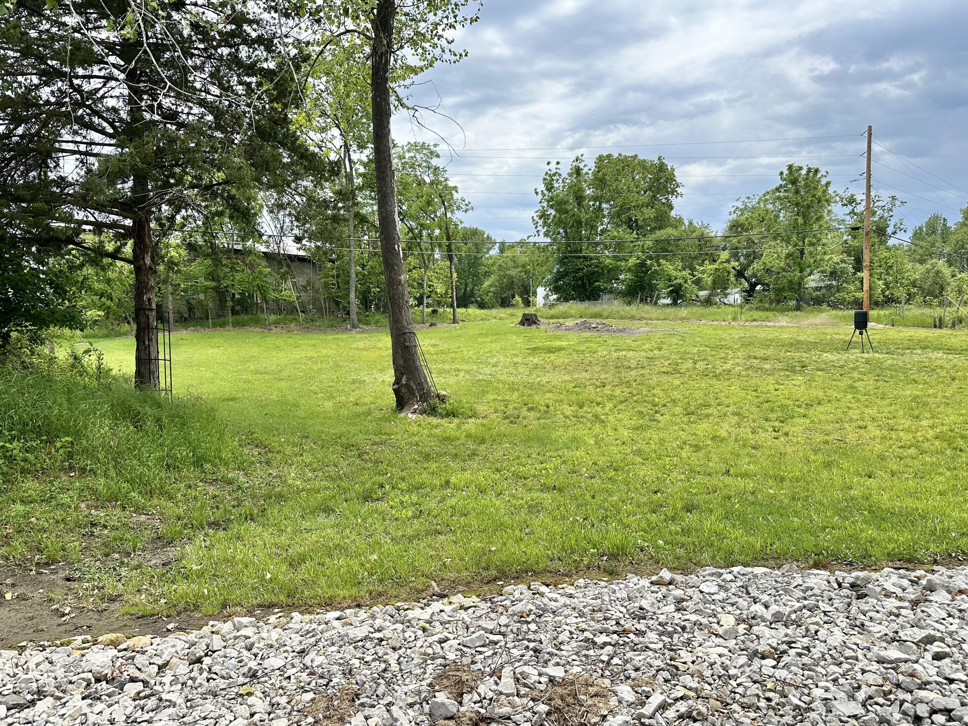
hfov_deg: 69.4
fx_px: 699
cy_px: 364
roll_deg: -0.5
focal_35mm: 25
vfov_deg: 54.9
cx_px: 488
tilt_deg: -0.7
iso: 80
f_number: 1.78
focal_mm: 6.86
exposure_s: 1/3597
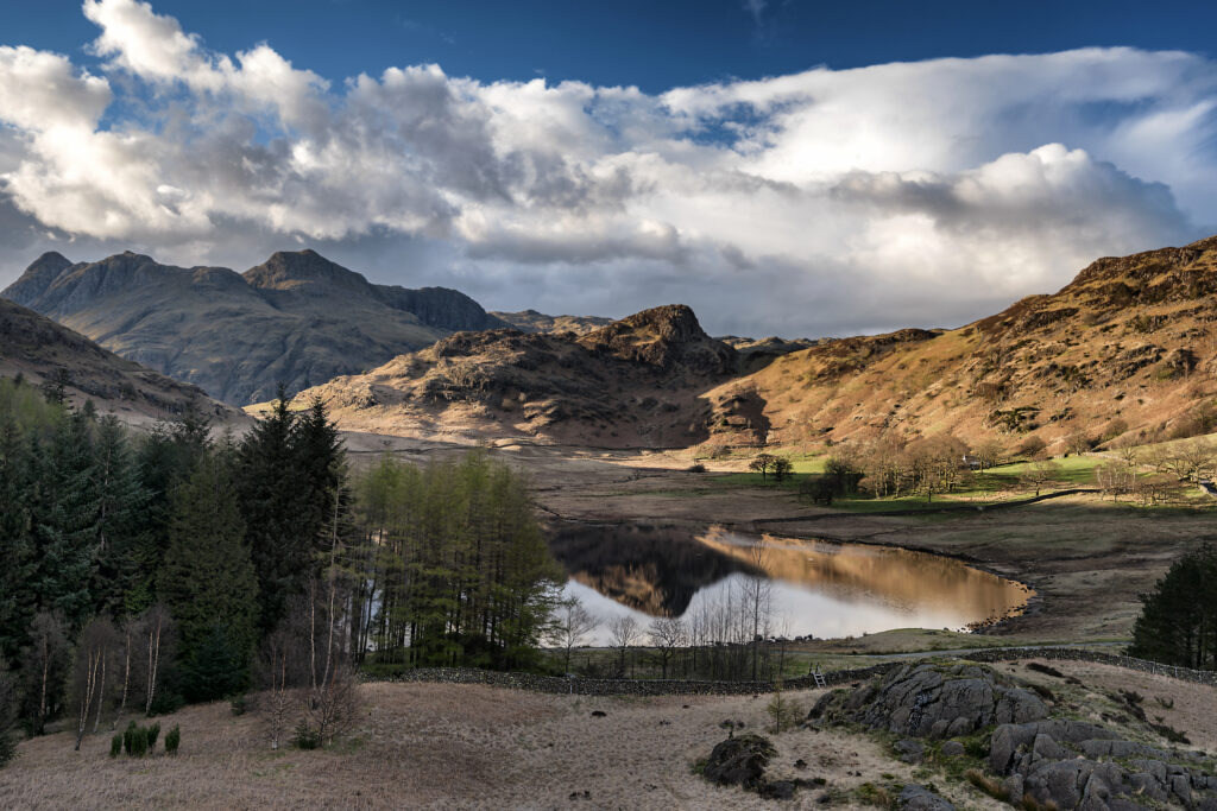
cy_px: 406
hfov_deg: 58.7
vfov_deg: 41.1
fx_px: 1082
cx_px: 608
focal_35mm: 32
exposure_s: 3
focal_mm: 32
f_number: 8
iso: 64
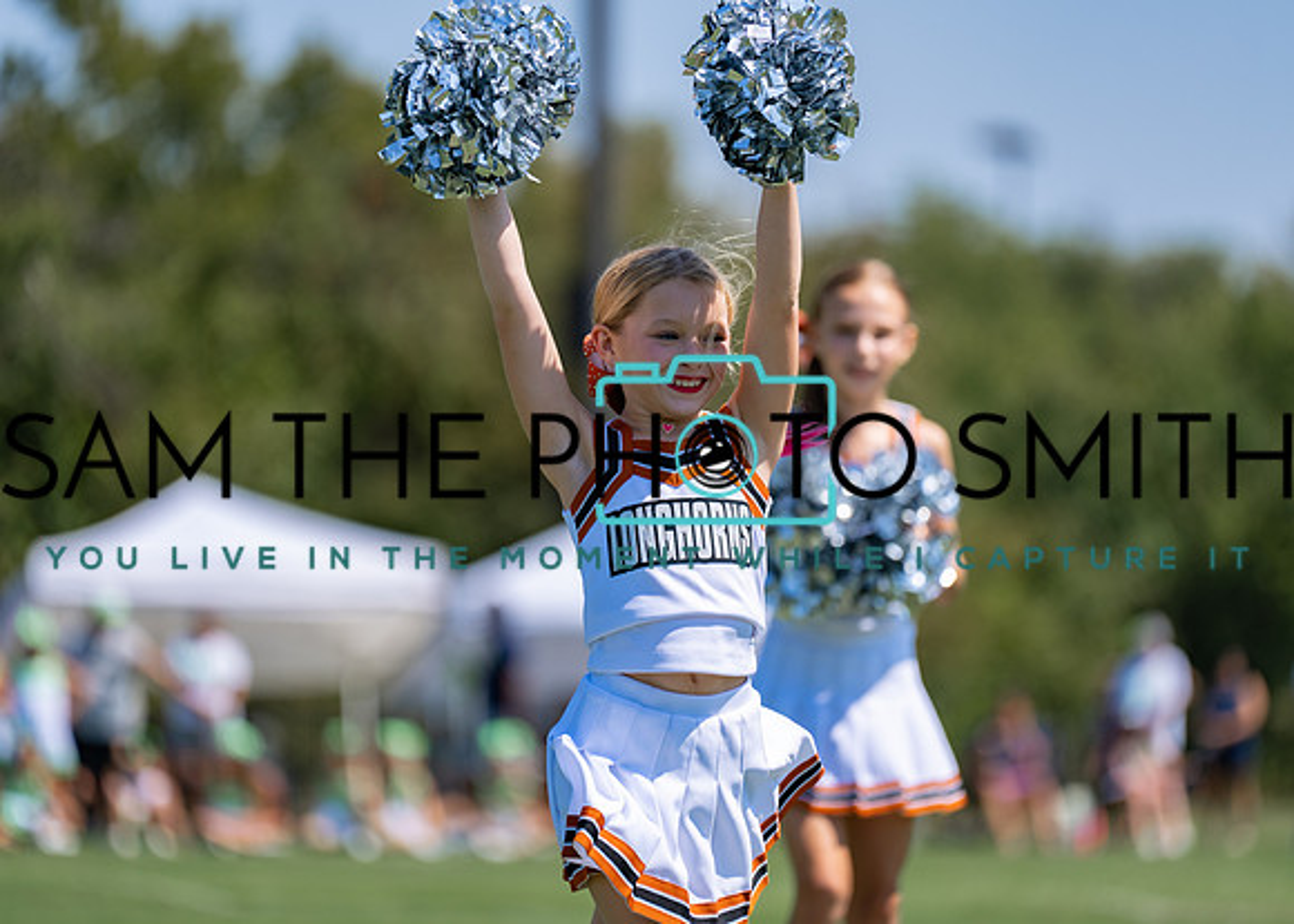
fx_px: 7712
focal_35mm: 210
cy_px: 462
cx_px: 647
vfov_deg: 6.9
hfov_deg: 9.6
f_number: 2.8
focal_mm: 200
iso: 100
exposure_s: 1/2500
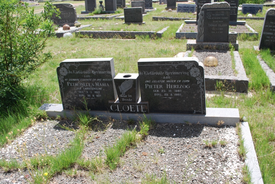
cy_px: 92
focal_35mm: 36
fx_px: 275
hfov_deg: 53.1
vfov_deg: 37.0
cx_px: 138
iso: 100
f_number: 7.1
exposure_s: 1/200
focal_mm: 24
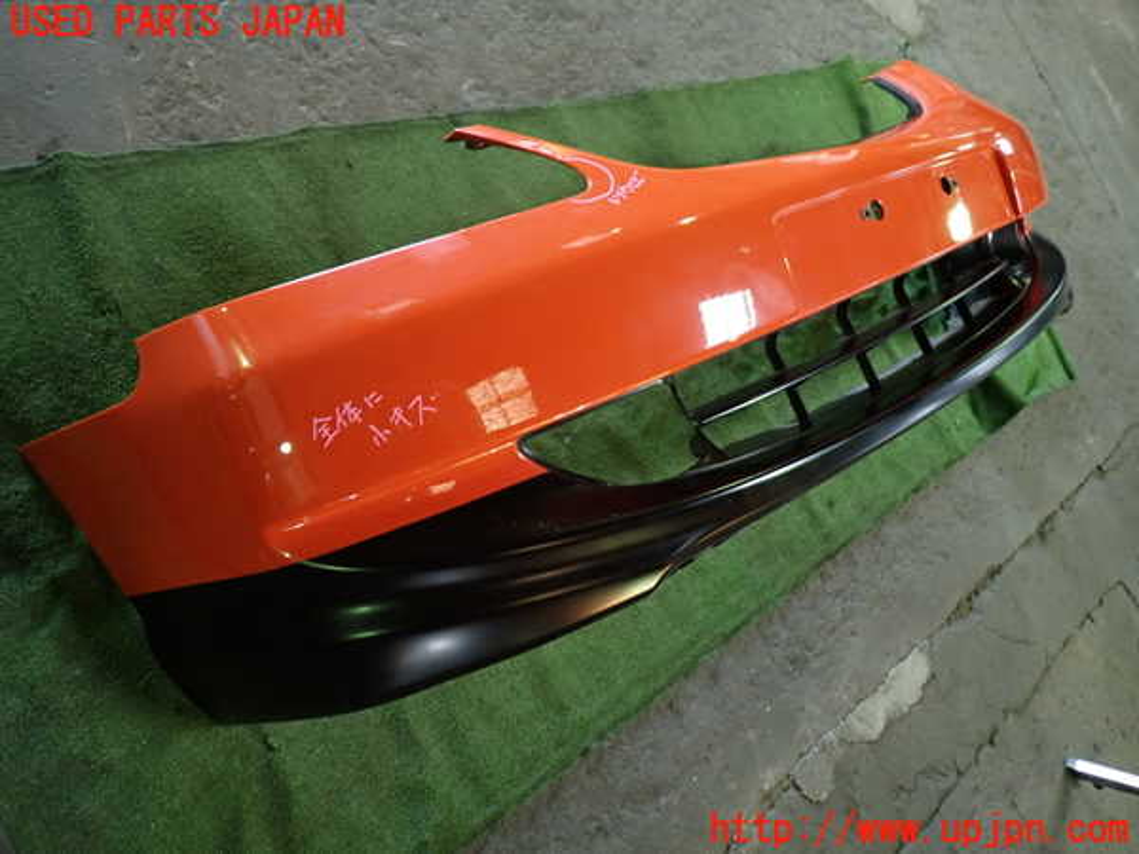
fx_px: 823
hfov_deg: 69.4
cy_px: 427
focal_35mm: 25
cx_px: 570
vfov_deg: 54.9
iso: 250
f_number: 2
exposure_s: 1/30
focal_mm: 4.5
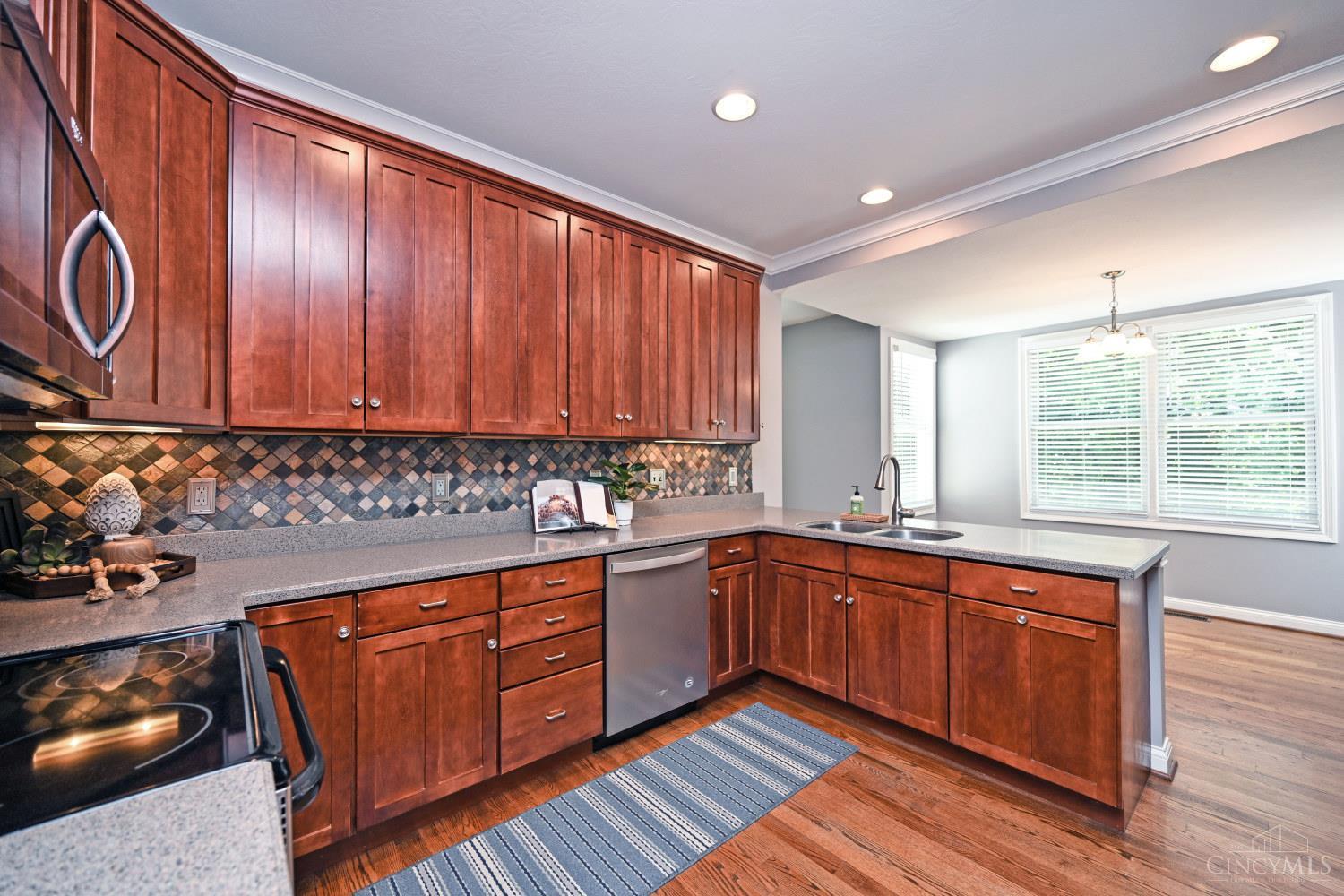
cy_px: 448
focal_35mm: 14
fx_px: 523
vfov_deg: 81.2
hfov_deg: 104.3
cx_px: 672
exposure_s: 1/60
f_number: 4
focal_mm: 14
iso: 280
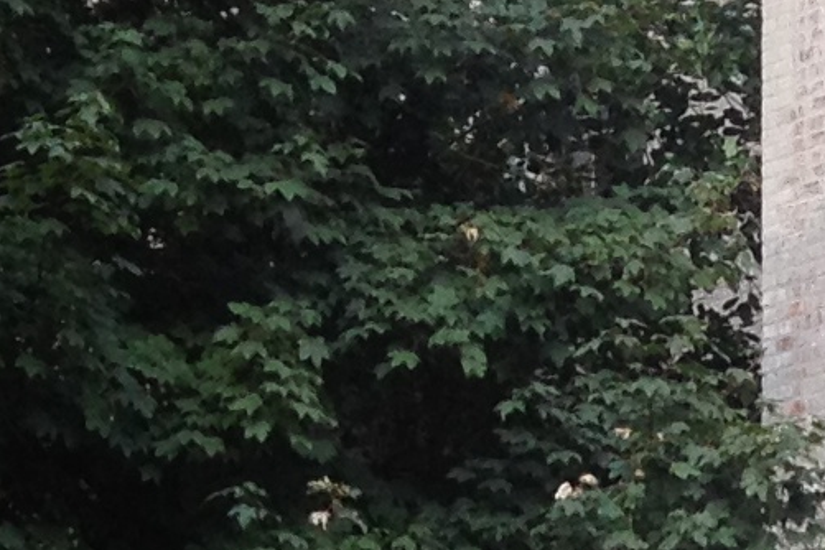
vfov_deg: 5.3
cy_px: 1877
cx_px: 841
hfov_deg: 8.6
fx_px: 5431
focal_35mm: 237
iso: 64
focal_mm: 4.28
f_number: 2.4
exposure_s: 1/237
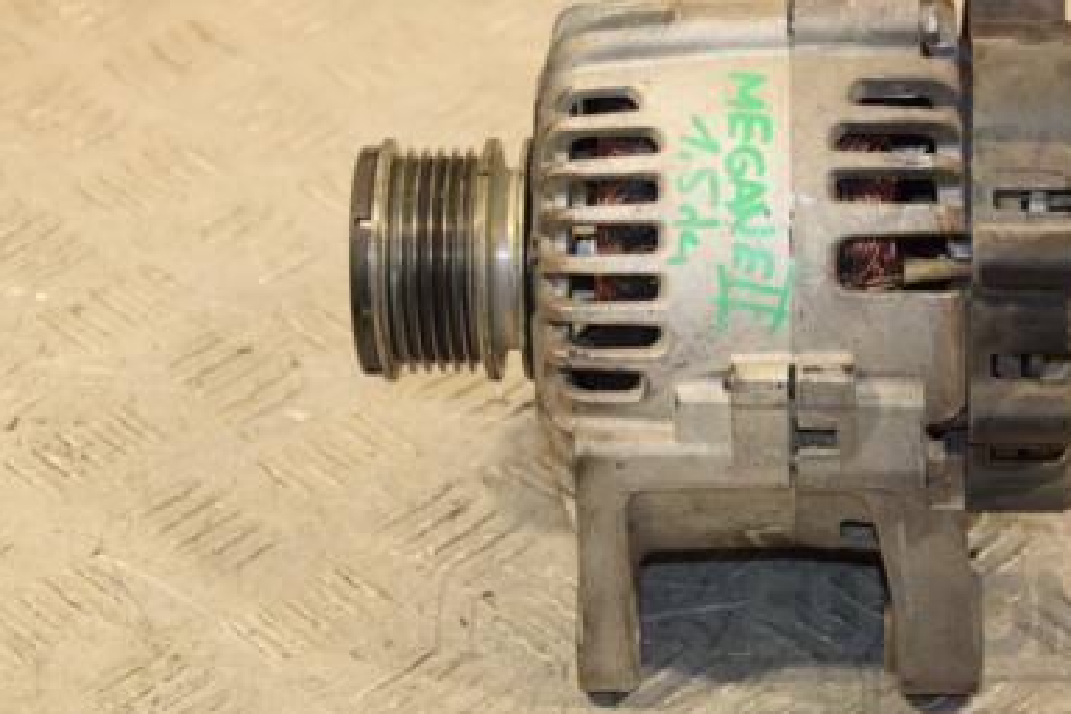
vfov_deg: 11.2
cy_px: 243
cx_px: 694
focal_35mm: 122
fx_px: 3629
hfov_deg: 16.8
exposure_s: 1/200
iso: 800
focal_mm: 52
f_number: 5
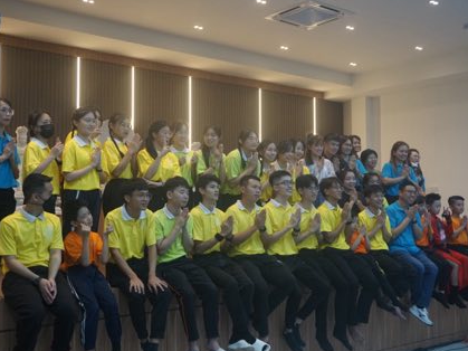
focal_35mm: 43
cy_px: 178
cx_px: 229
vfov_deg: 33.6
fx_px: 581
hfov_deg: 43.9
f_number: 4.5
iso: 1600
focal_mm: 26
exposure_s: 1/160
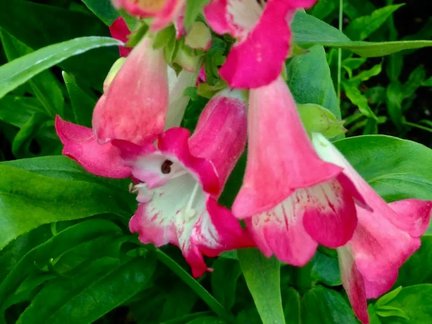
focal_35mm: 33
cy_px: 162
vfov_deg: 42.9
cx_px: 216
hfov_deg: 55.4
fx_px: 412
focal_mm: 4.12
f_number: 2.4
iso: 50
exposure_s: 1/278
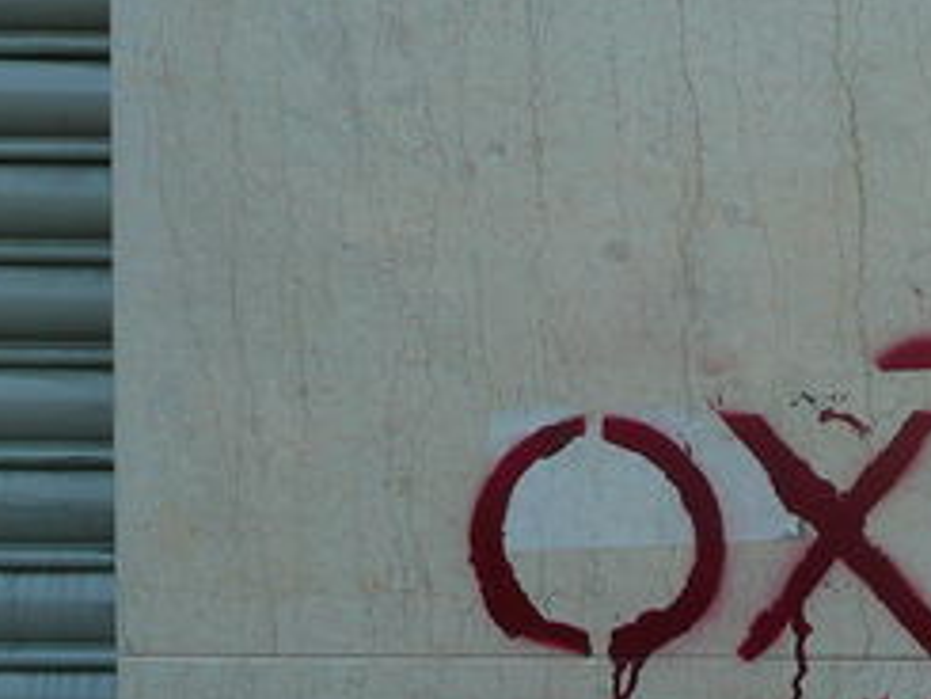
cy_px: 610
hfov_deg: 26.3
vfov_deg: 20.1
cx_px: 809
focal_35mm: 72
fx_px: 1937
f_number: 3.3
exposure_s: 1/320
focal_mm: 4.6
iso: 100
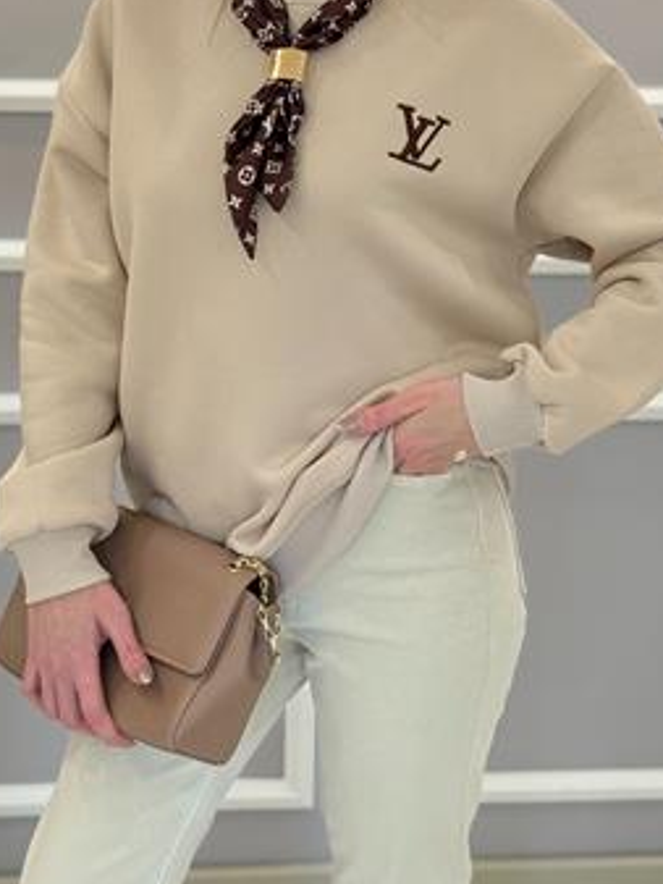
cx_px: 288
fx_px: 1889
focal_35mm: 74
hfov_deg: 19.9
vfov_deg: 26.1
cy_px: 247
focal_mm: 6.76
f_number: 1.78
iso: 160
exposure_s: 1/242
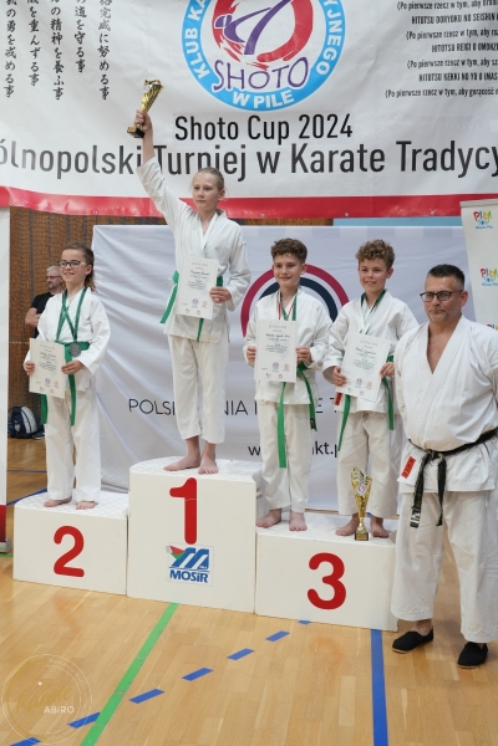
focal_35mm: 46
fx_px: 954
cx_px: 249
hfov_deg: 29.2
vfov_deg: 42.7
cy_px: 373
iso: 800
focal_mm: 46
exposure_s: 1/40
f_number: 7.1
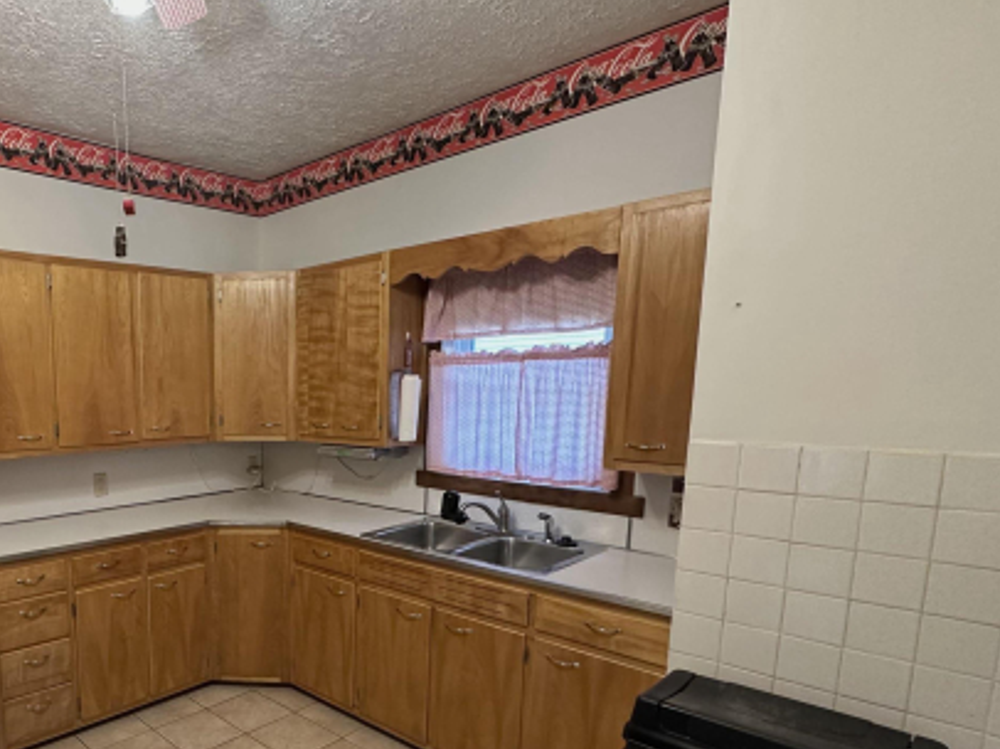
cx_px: 230
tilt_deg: -9.3
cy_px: 488
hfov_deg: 68.3
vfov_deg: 57.8
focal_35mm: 23
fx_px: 664
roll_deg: +0.8
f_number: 2.2
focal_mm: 2.22
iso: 500
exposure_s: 1/60
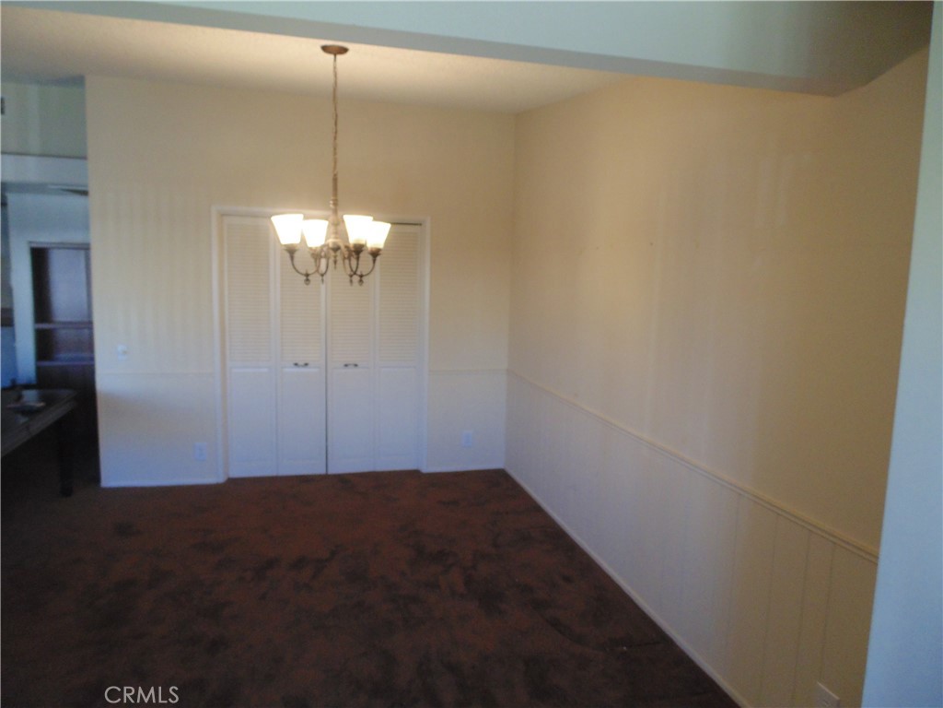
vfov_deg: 61.1
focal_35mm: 22
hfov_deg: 76.4
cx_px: 472
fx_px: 599
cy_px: 354
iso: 200
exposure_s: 1/30
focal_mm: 4
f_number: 3.1
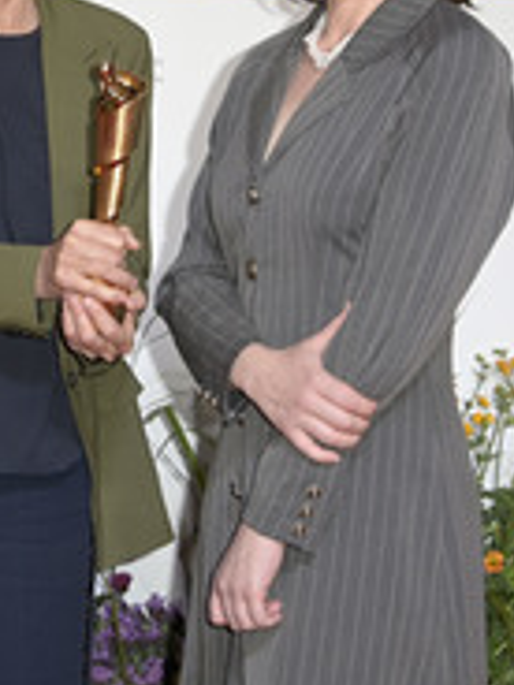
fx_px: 2891
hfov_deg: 10.1
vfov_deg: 13.5
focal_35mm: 146
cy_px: 182
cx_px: -35
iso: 800
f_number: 6.3
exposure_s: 1/250
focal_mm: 62
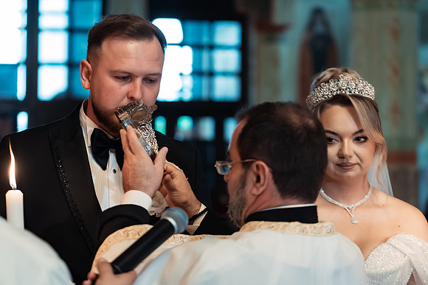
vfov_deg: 14.0
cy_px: 130
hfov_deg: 20.8
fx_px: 1166
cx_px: 195
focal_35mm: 98
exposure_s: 1/250
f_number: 3.5
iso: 3200
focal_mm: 90
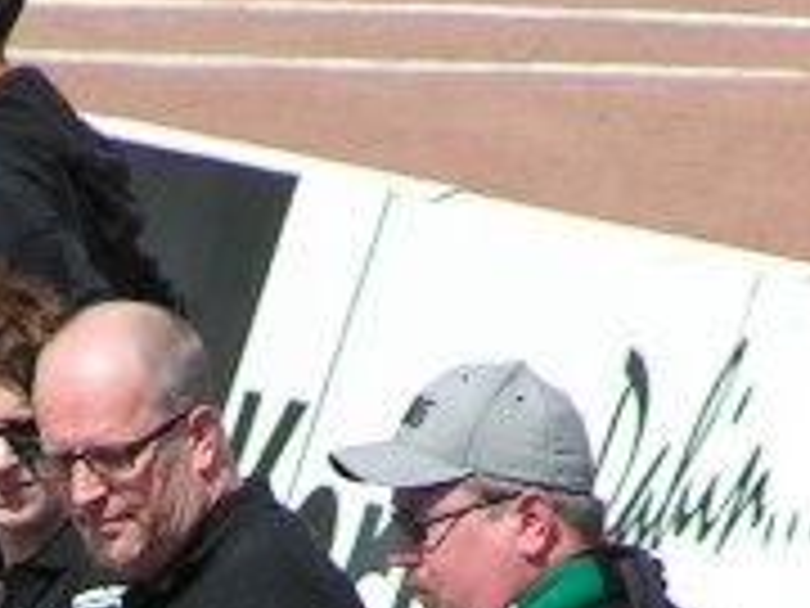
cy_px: 910
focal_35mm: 1690
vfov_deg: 0.9
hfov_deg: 1.2
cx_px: -86
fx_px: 39545
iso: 50
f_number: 5
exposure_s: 1/640
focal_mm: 58
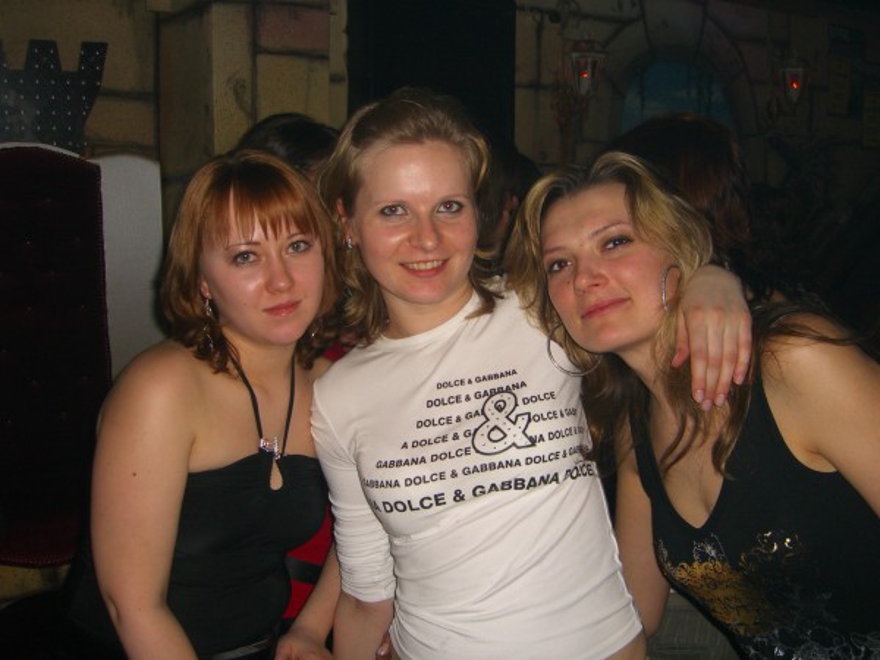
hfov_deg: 49.0
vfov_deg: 37.7
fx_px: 966
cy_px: 330
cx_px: 440
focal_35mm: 38
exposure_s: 1/60
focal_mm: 7.9
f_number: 2.8
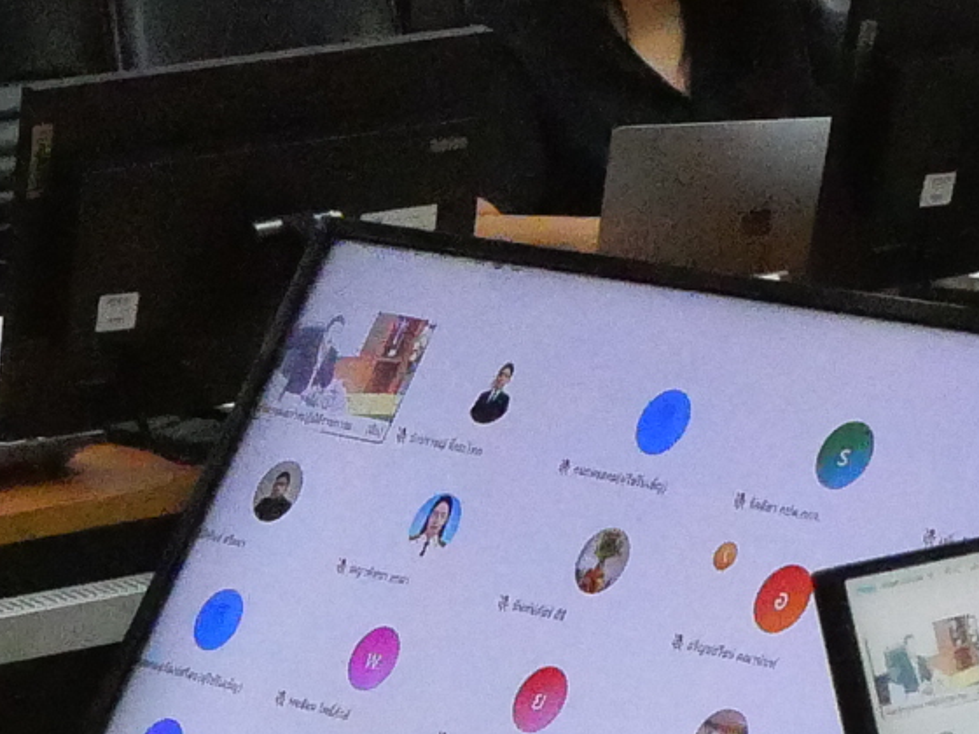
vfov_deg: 8.0
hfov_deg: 10.7
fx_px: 5232
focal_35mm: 185
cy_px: 262
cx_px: 316
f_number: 5.6
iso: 6400
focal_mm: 14
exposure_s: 1/320
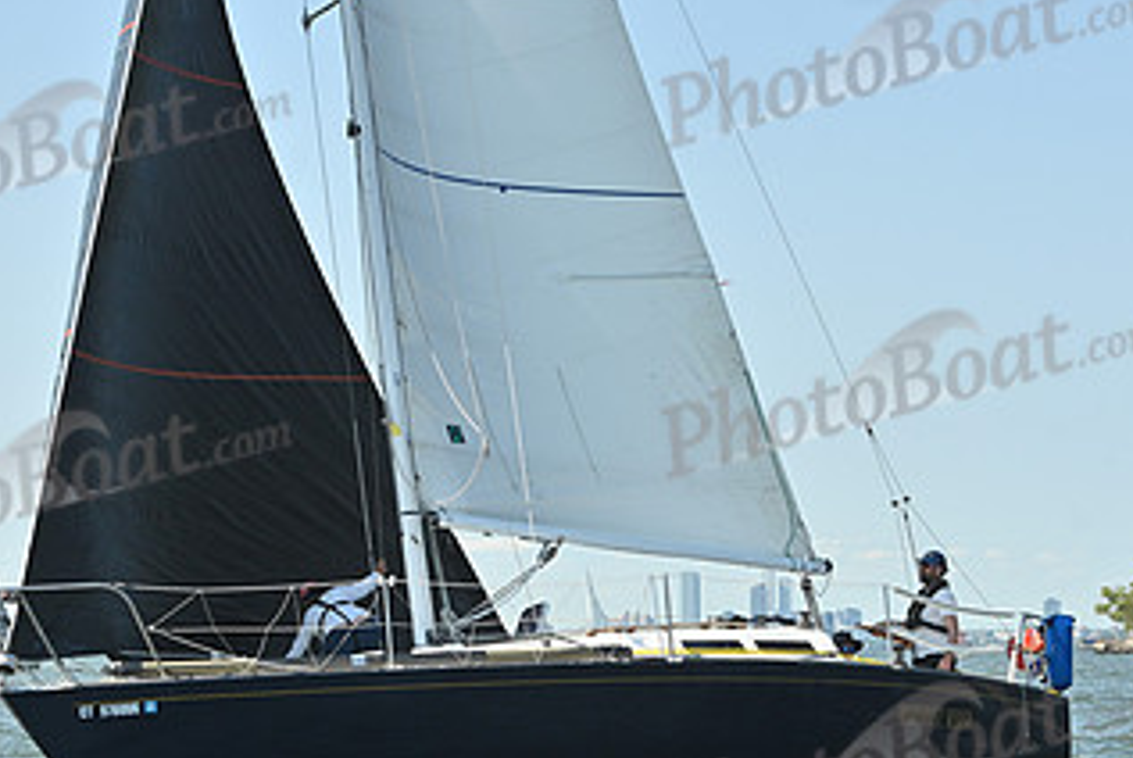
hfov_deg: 16.0
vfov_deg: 10.7
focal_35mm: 128
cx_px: 479
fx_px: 4032
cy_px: 620
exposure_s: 1/1000
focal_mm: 70
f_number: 7.1
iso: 320
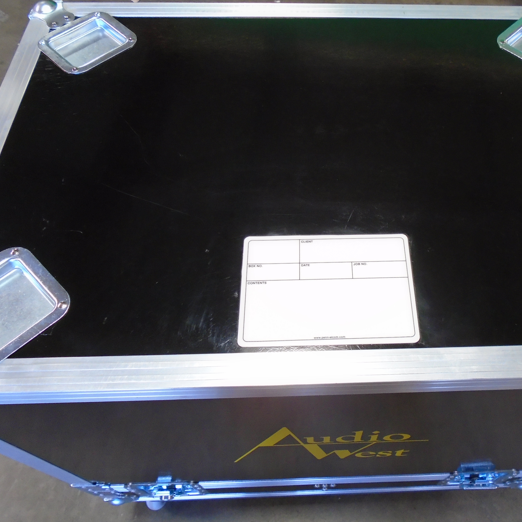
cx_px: 348
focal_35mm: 31
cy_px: 258
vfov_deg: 52.5
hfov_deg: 51.6
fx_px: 529
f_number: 3.2
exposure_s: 1/30
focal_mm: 4.6
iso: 250
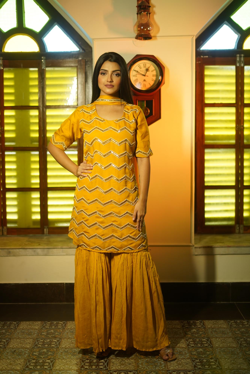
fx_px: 521
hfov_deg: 27.0
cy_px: 187
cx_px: 125
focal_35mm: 50
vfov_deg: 39.6
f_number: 1.8
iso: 320
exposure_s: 1/100
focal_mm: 50
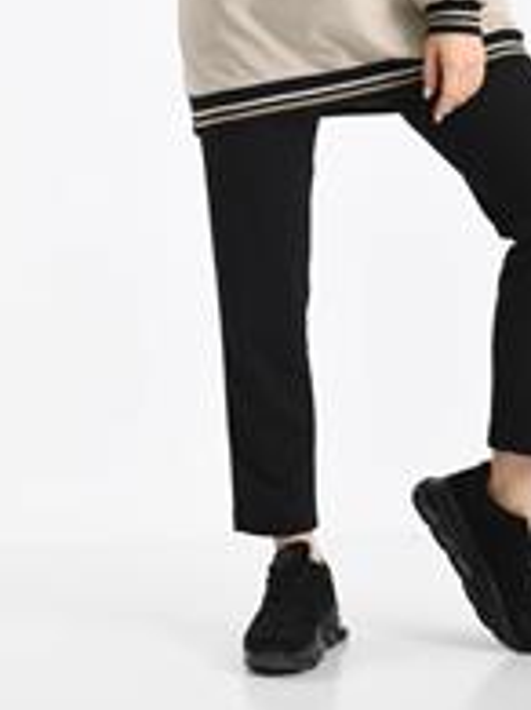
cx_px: 276
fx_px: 2948
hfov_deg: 10.3
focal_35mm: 144
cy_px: 33
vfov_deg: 13.6
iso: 100
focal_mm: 65
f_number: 7.1
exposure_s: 1/160
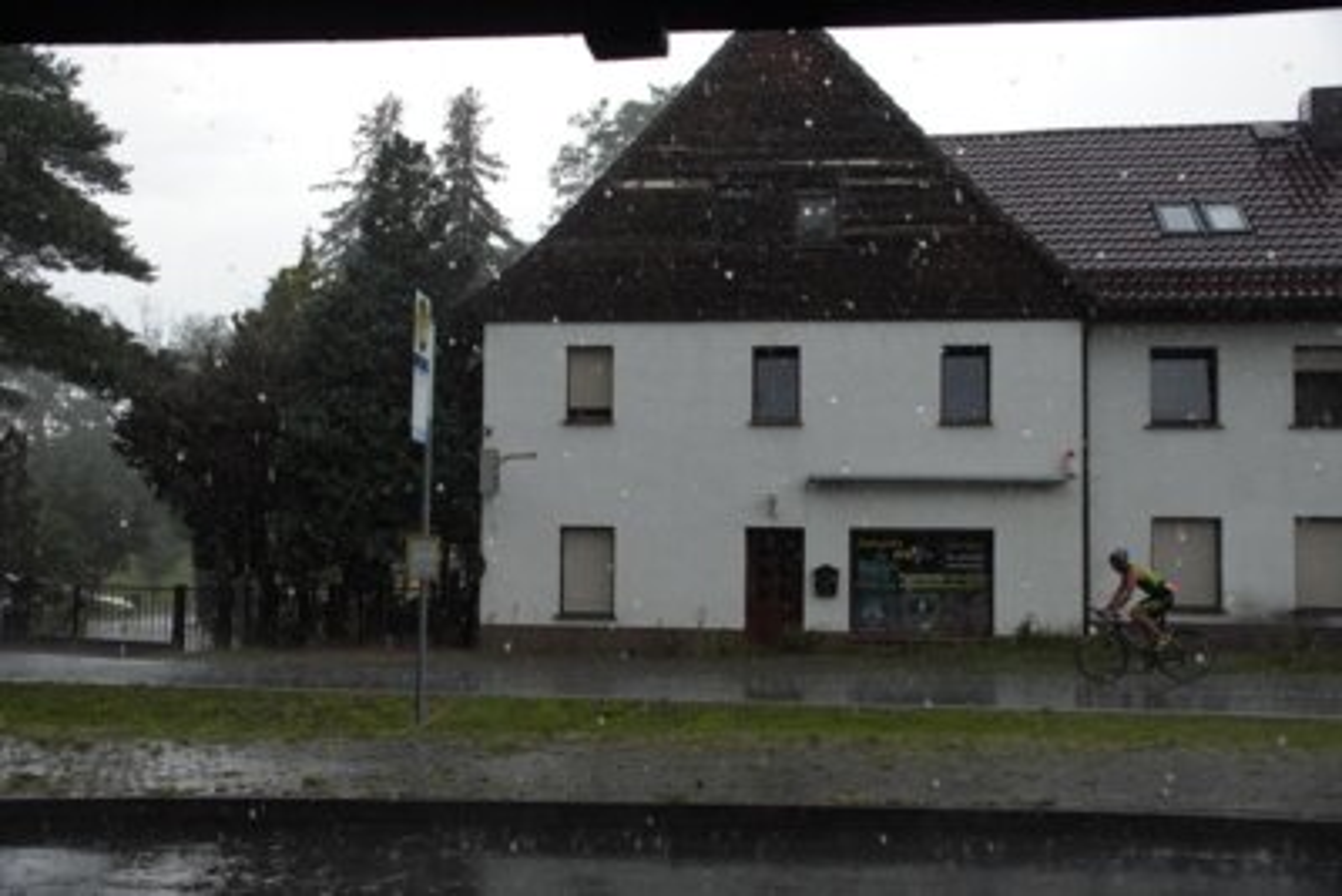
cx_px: 671
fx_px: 1566
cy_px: 448
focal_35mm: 42
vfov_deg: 31.9
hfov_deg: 46.4
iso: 2500
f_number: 6.3
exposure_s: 1/640
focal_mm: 28
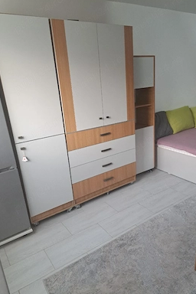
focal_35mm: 26
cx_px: 113
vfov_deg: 69.4
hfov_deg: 49.4
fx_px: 212
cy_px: 143
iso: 400
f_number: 1.8
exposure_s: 1/50
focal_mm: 5.23
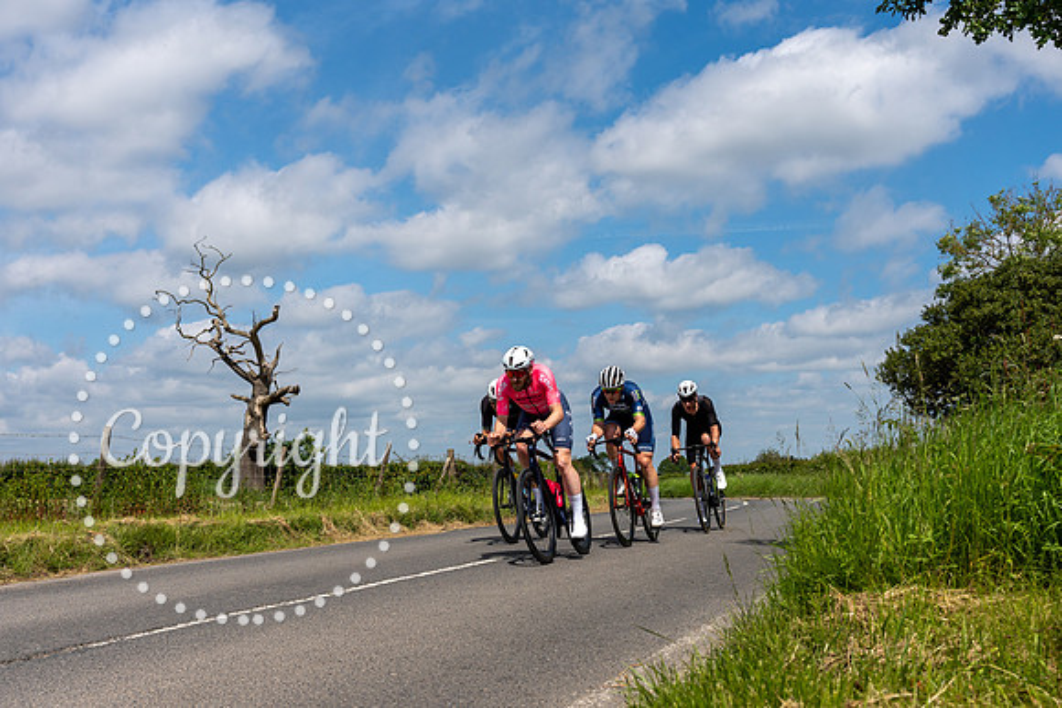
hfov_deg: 42.9
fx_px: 1349
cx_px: 500
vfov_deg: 29.3
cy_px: 452
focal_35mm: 46
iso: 100
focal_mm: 35
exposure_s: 1/1250
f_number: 6.3
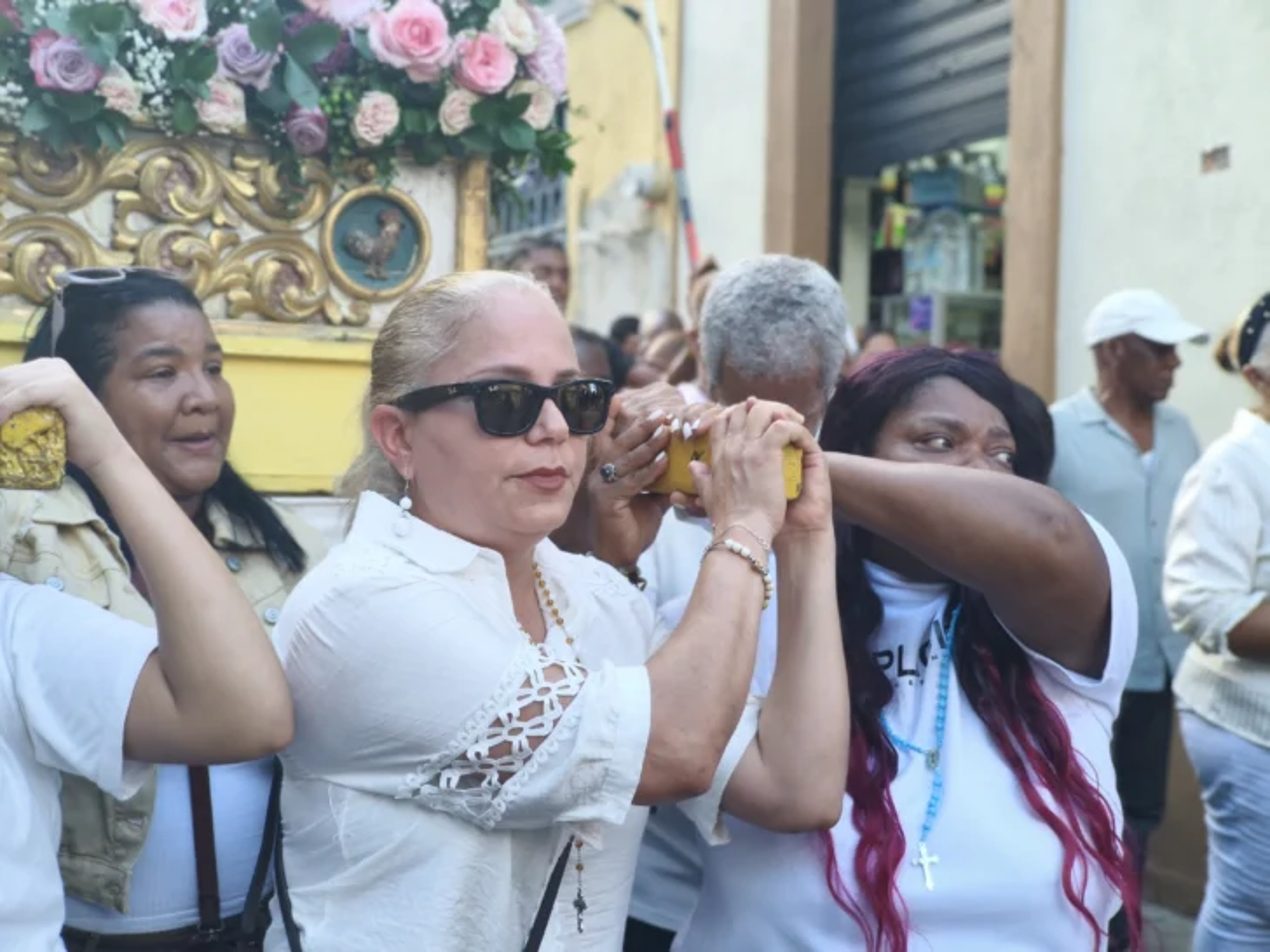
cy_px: 476
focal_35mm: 46
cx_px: 635
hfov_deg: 41.2
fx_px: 1688
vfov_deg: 31.5
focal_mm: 7.1
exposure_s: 1/360
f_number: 1.9
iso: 500
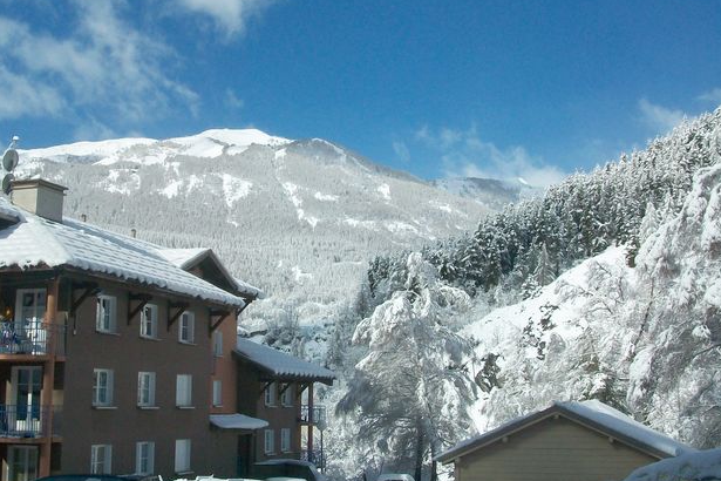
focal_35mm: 46
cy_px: 208
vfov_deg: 29.2
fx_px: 921
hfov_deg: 42.7
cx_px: 373
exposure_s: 1/1000
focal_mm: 5.7
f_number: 5.5
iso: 80
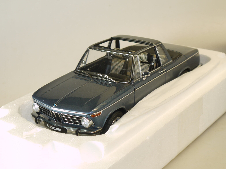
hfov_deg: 26.7
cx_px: 113
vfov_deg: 20.2
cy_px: 84
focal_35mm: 73
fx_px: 477
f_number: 5.6
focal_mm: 26
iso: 100
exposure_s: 1/20
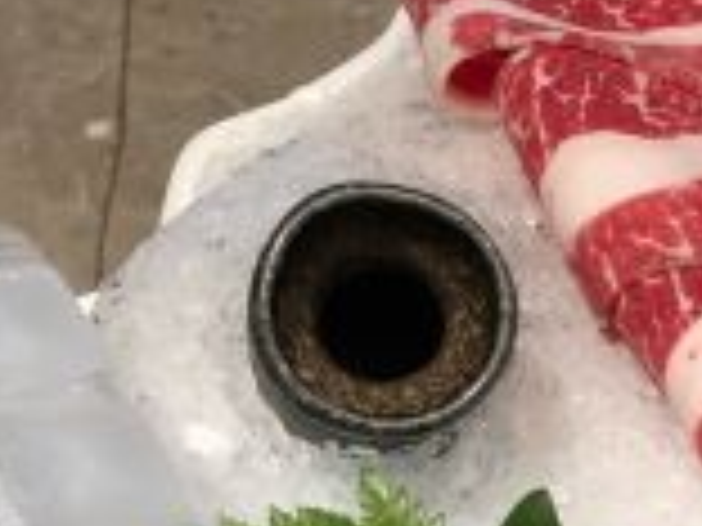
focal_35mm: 126
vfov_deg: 11.7
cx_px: 1024
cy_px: 495
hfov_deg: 14.7
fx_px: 2555
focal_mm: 3.99
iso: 32
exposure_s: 1/25
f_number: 1.8
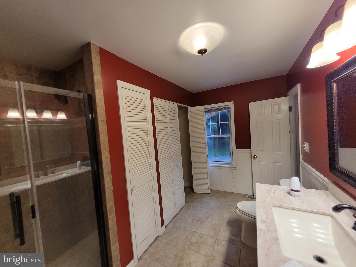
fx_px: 134
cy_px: 134
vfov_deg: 89.9
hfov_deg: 106.2
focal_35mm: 13
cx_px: 178
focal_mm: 1.74
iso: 125
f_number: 2.2
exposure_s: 1/60
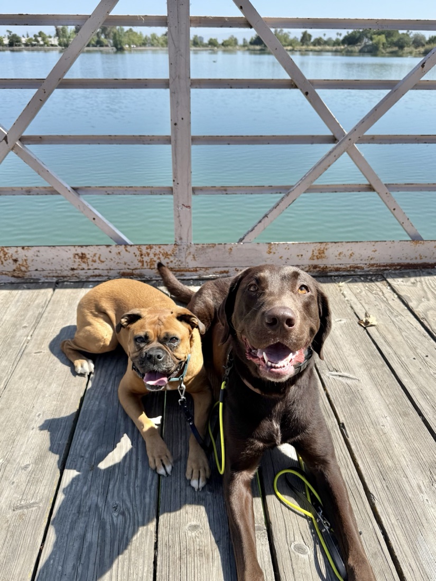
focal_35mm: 24
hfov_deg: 56.8
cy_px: 290
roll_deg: +2.5
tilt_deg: -29.9
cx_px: 218
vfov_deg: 71.6
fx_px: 403
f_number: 1.78
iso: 80
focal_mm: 6.76
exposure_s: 1/2907
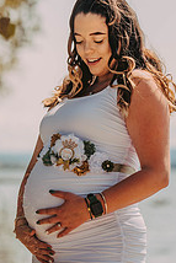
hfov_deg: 6.4
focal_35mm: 214
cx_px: 20
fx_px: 1567
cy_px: 166
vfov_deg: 9.6
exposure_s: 1/4000
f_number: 2.8
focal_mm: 102
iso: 250
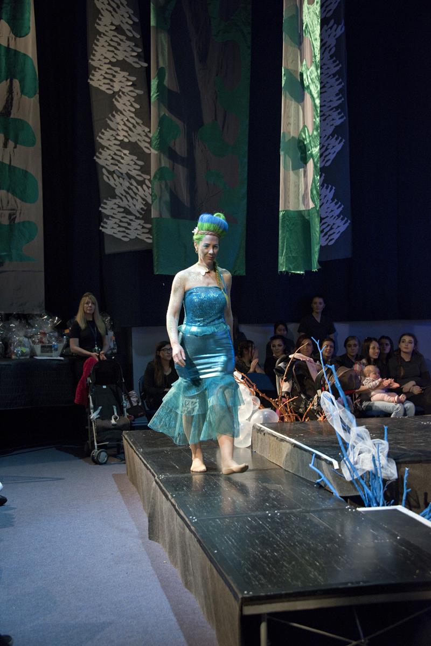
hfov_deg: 28.1
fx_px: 861
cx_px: 216
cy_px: 323
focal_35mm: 48
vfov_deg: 41.1
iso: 2000
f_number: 4.2
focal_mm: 48
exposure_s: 1/60
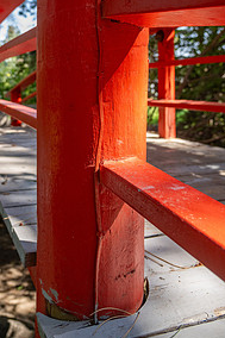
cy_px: 80
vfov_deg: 48.5
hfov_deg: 34.5
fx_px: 357
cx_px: 64
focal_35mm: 38
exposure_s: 1/400
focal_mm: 24
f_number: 4
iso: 400
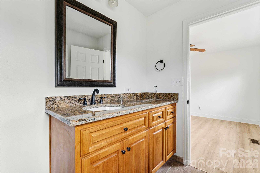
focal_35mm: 16
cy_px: 86
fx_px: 119
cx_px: 130
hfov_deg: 95.0
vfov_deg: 72.0
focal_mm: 16.5
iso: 100
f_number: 13
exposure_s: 1/1.25
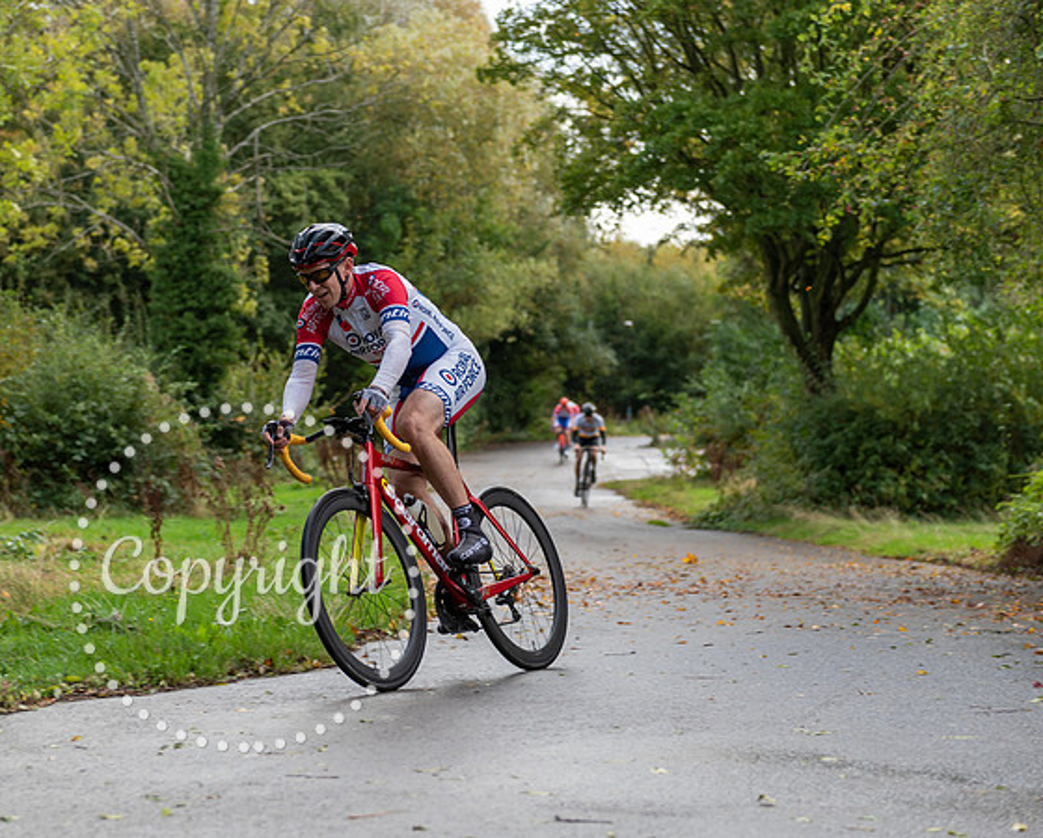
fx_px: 2392
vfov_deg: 19.9
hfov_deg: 24.5
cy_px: 375
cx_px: 349
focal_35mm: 77
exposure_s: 1/500
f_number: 3.2
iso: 200
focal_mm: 62
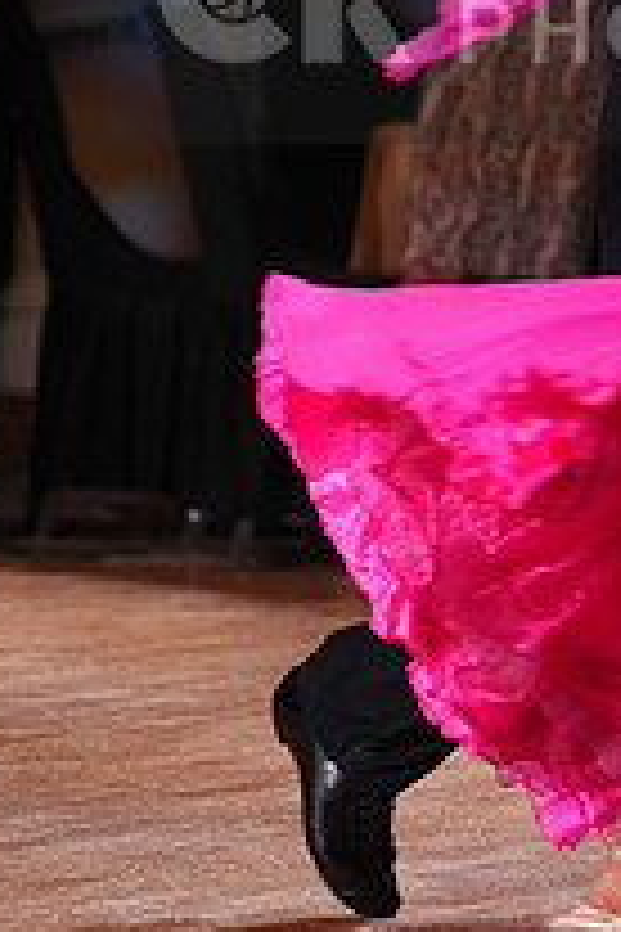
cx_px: 731
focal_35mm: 383
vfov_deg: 5.4
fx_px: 9909
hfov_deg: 3.6
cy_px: -5
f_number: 2.8
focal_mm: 137
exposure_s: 1/400
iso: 1250
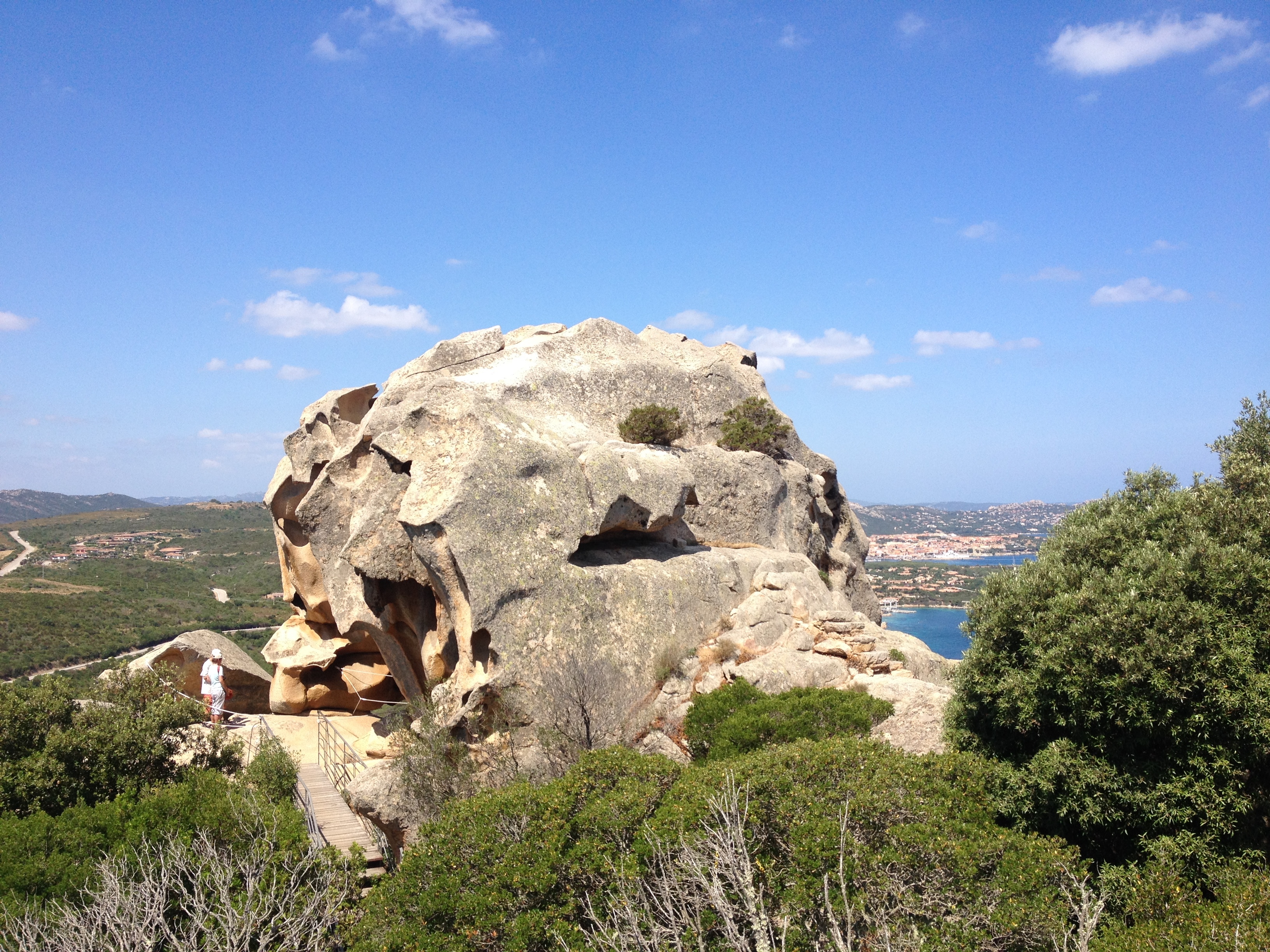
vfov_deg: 40.7
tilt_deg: -1.9
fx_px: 1284
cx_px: 635
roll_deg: +1.1
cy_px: 476
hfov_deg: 52.6
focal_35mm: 35
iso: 50
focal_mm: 4.28
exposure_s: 1/1577
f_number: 2.4
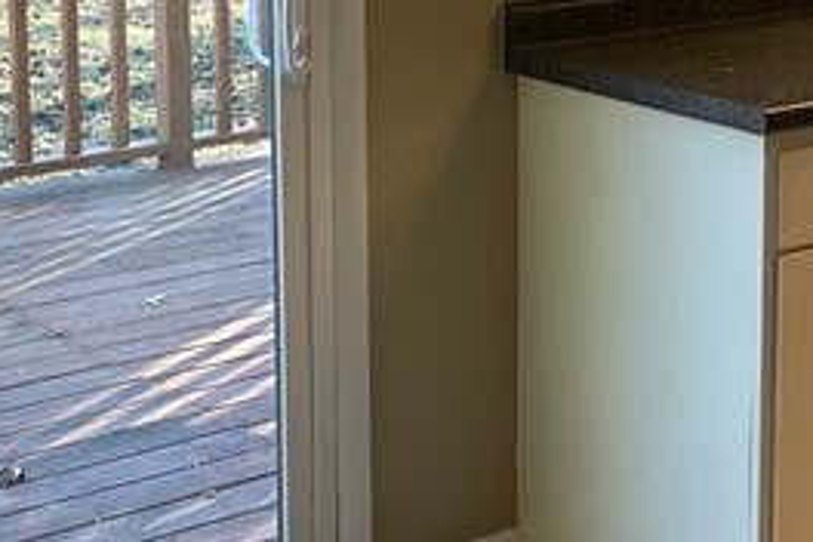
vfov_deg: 13.9
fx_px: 2190
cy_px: 25
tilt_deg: -10.3
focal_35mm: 97
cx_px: 560
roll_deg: -0.3
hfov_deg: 20.9
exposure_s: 1/120
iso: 100
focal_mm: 6.86
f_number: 1.78
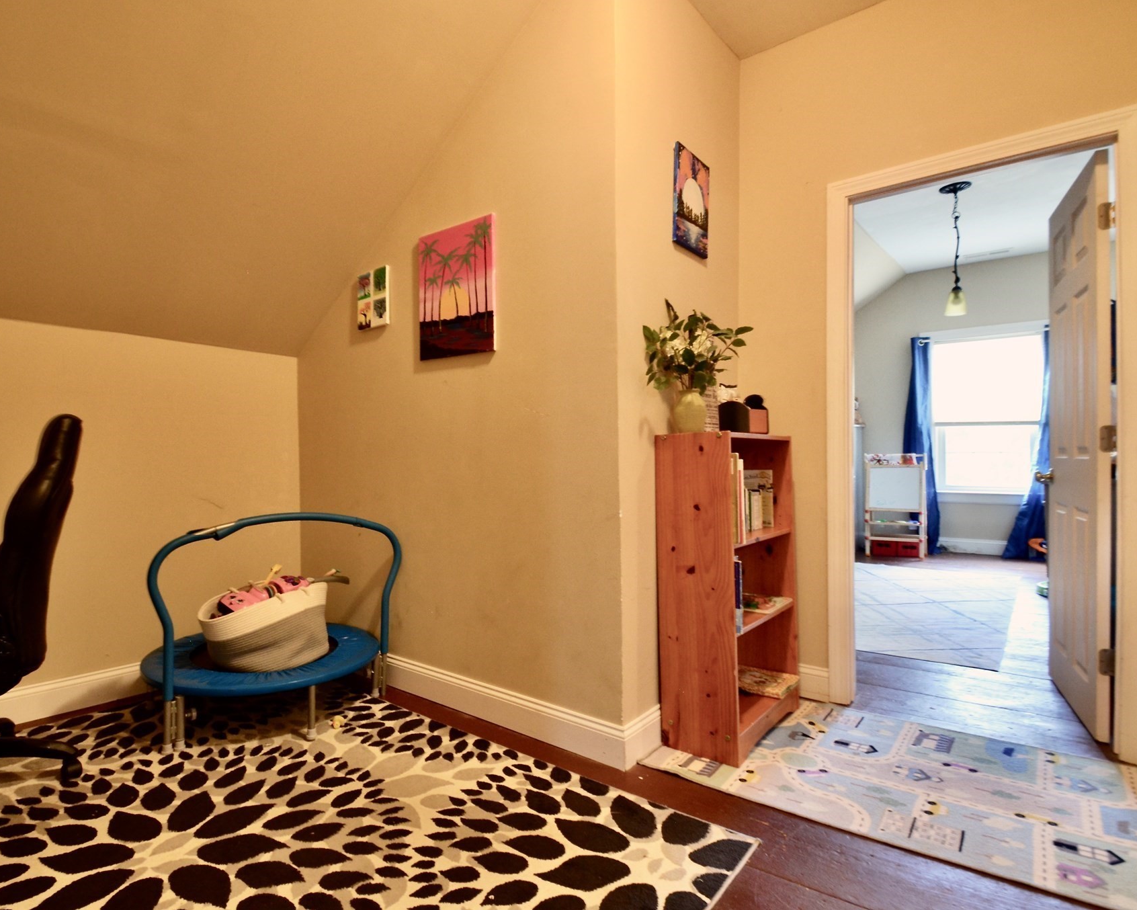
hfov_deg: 88.7
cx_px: 464
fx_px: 572
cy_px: 455
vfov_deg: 77.0
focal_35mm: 17
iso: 1600
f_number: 8
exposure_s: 1/6
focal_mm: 10
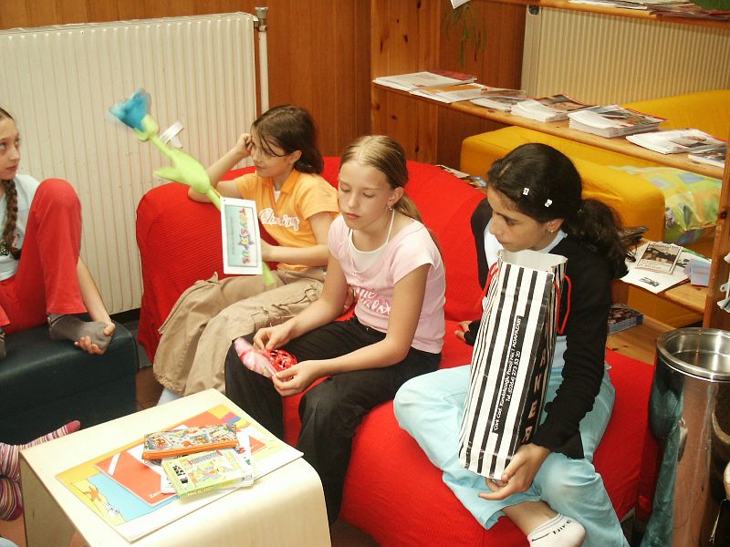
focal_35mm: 44
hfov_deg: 42.9
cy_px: 274
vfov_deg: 32.9
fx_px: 928
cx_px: 365
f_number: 3.6
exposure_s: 1/60
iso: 200
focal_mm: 9.14
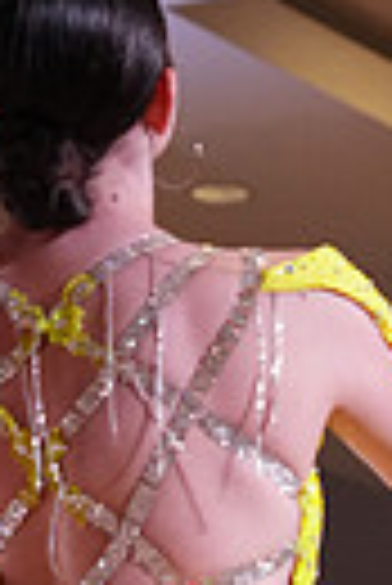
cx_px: 520
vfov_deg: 7.1
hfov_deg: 4.8
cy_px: 940
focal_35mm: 286
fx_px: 4659
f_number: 4
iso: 2500
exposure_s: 1/500
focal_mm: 64
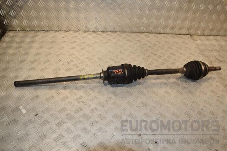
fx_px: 170
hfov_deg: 67.4
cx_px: 114
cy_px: 76
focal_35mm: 27
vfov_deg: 47.9
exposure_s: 1/200
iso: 800
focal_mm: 18
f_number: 8
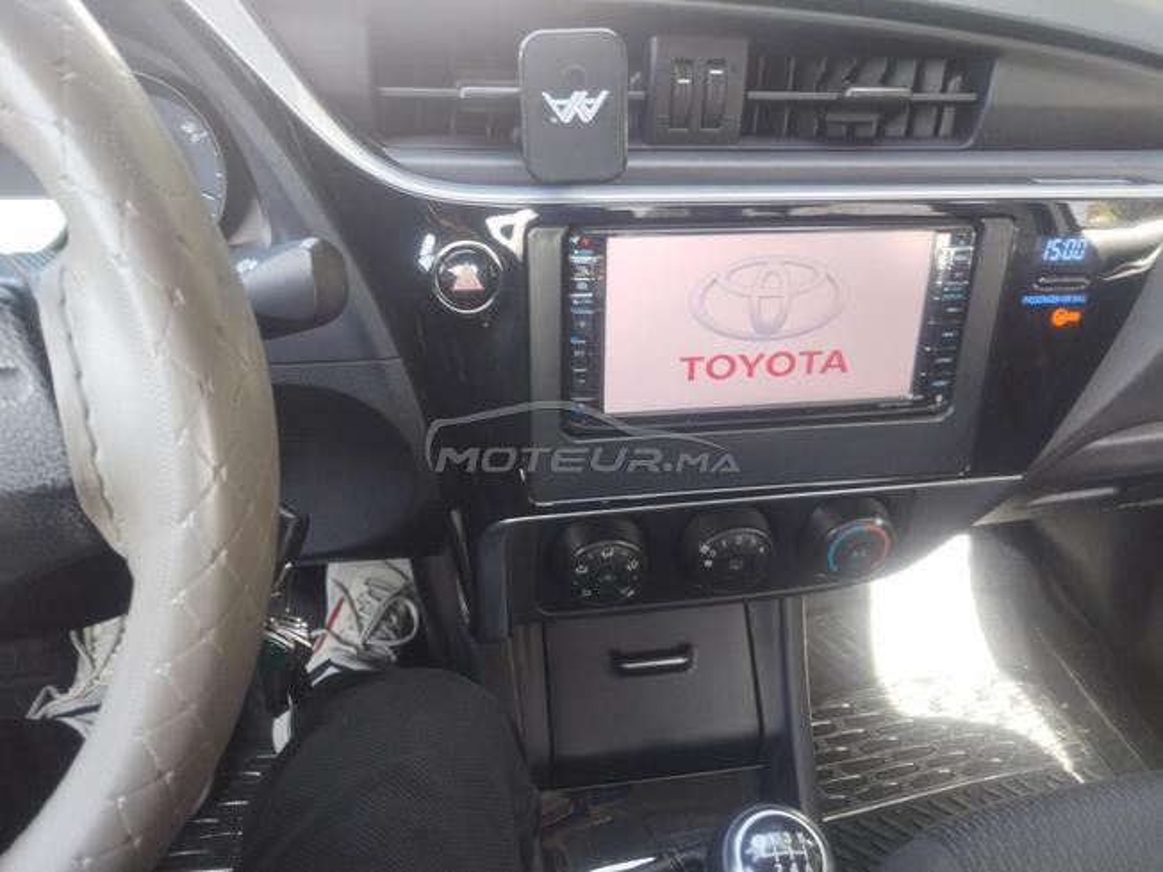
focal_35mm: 26
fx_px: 874
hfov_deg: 67.3
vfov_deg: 53.1
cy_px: 436
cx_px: 582
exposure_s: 1/50
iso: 181
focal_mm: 4.75
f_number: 1.8
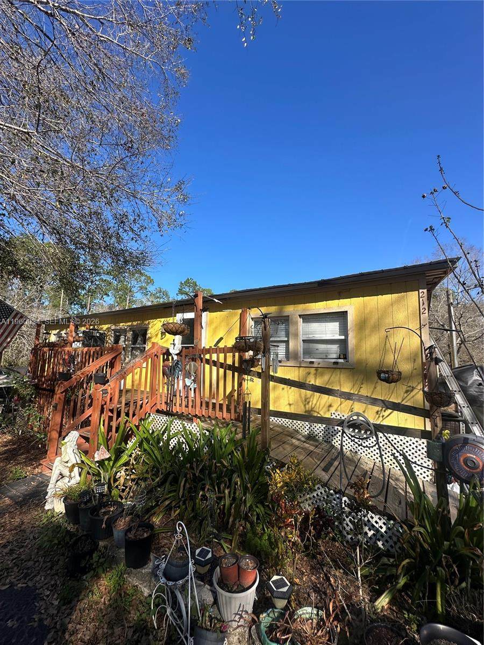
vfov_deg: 102.1
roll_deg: -2.9
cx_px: 242
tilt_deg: +9.8
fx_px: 261
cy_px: 322
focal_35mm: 14
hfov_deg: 85.7
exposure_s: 1/1366
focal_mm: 2.22
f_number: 2.2
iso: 50
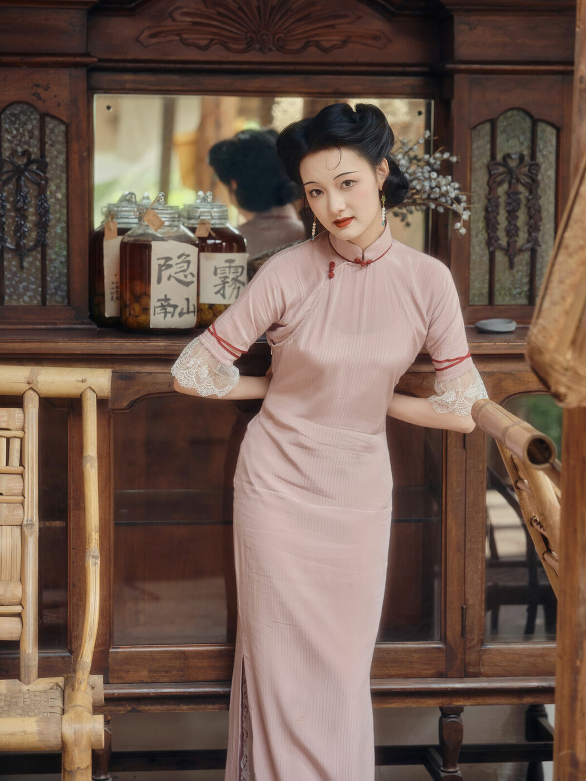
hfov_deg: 17.0
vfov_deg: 22.5
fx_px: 1964
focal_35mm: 87
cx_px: 293
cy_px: 390
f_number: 4
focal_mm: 110
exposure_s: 1/80
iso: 400
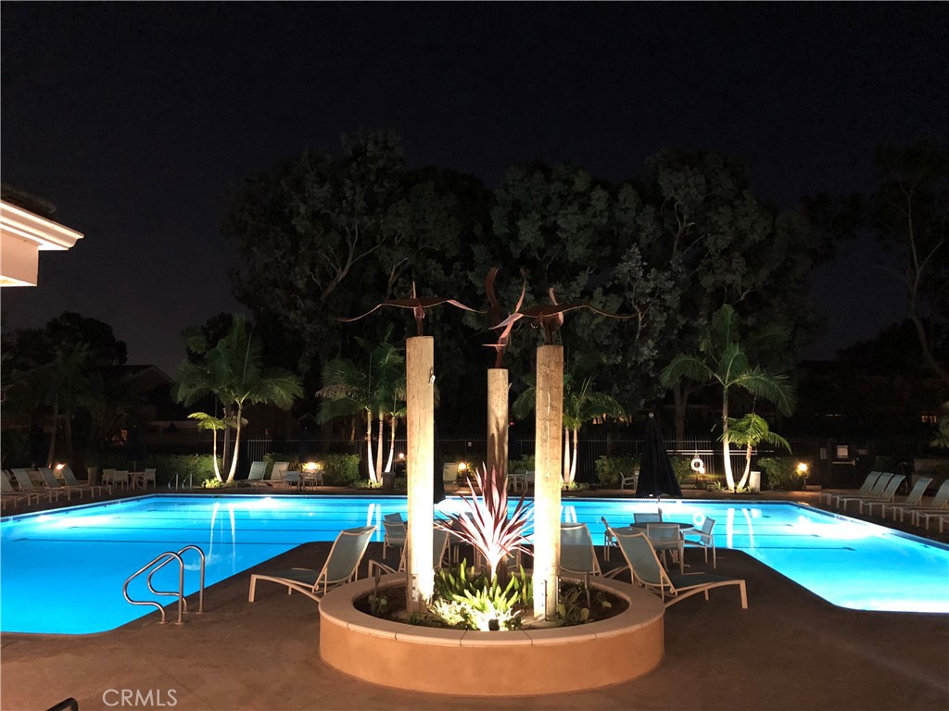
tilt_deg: +5.3
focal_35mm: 28
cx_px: 474
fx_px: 768
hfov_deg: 63.4
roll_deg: -0.6
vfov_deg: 49.7
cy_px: 356
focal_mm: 3.99
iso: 250
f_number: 1.8
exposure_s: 1/4
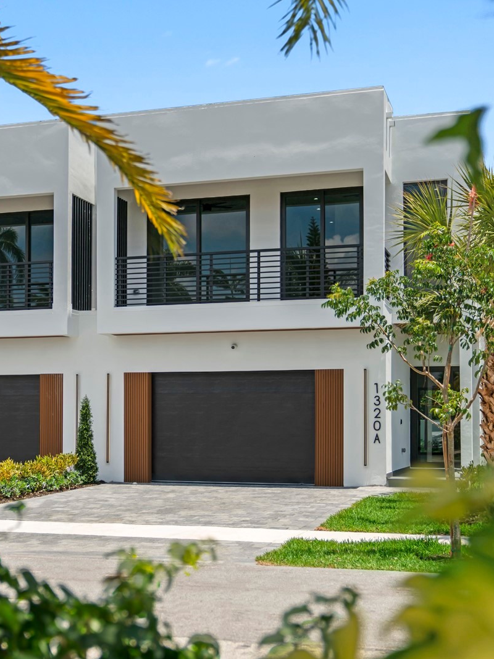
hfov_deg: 26.5
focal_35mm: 54
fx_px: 1028
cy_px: 332
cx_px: 98
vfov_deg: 35.5
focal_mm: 37
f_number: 2.8
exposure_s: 1/640
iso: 100
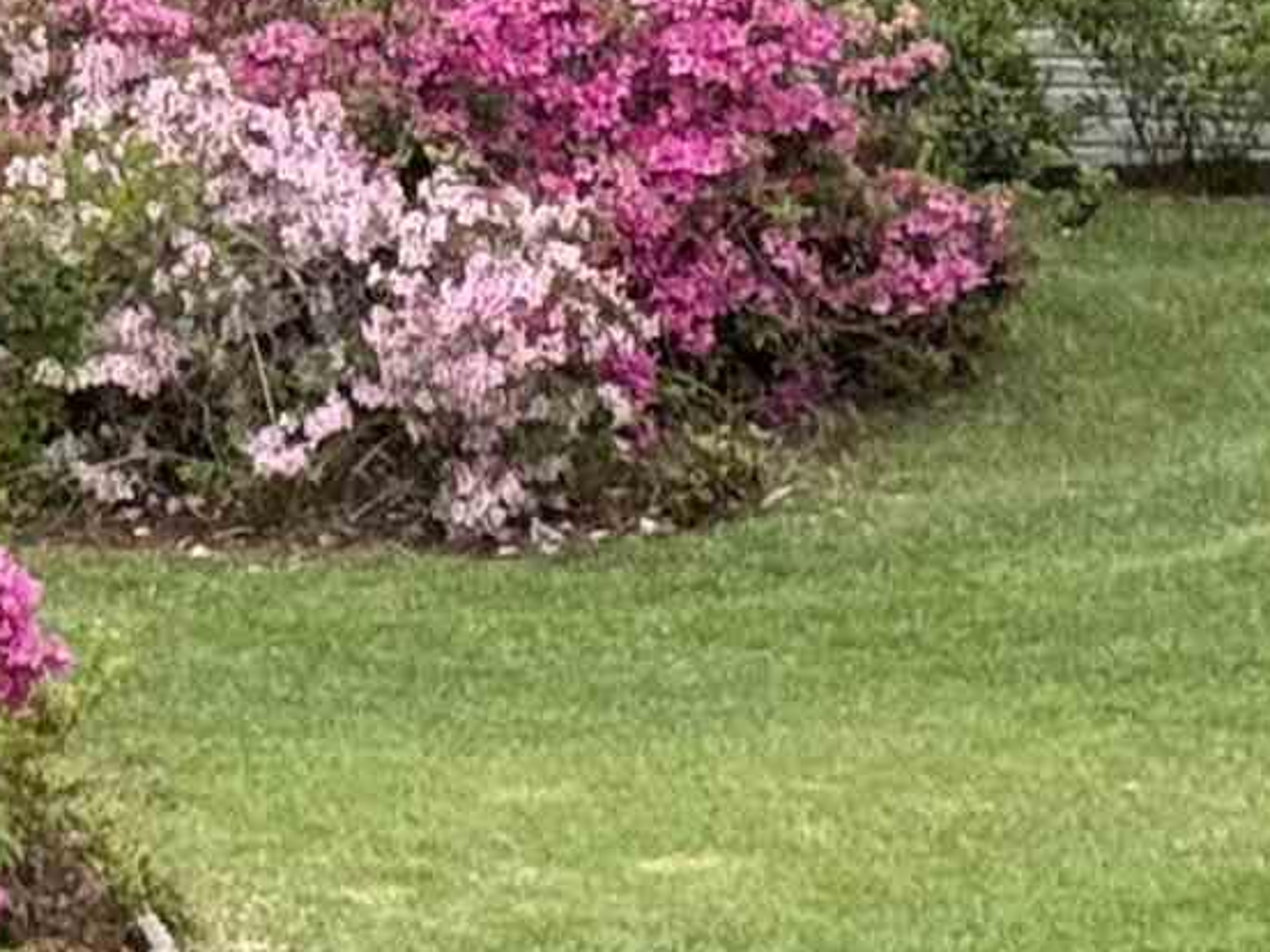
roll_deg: +1.2
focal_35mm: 267
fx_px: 9796
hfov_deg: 7.0
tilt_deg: -4.0
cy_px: 94
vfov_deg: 5.6
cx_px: -1647
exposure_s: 1/60
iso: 200
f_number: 1.78
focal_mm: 6.76
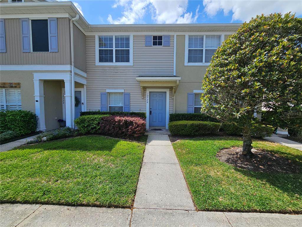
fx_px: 113
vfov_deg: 89.9
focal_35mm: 13
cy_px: 114
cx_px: 151
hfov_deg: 106.2
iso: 50
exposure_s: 1/2410
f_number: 2.2
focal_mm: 2.2
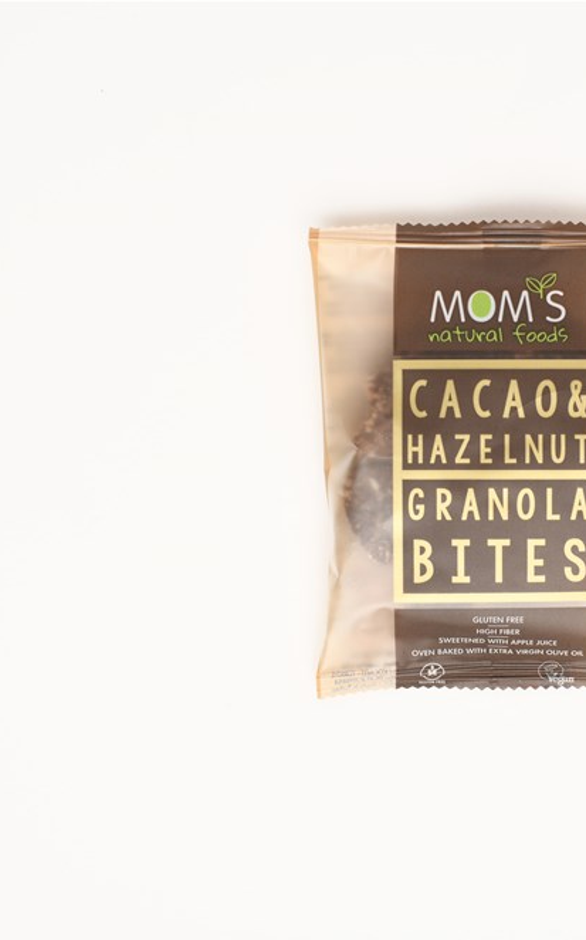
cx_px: 498
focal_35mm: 77
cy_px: 471
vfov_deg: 26.8
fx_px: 1970
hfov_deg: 16.7
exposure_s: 1/125
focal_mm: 50
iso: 64
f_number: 11
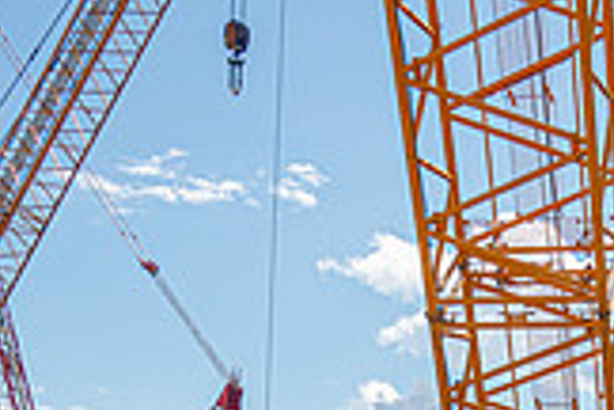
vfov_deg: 14.8
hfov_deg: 23.3
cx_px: 500
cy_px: 606
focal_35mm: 86
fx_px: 1467
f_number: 4.5
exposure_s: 1/800
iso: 125
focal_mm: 8.8
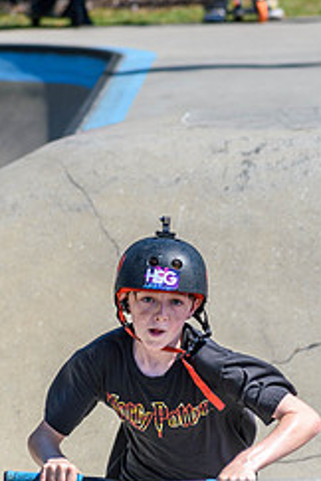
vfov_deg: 4.9
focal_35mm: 417
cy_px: 281
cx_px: 182
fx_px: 5577
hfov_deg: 3.3
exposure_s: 1/2000
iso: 280
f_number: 5.6
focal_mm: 150
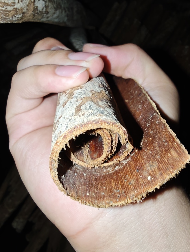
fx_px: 204
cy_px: 104
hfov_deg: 49.8
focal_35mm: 28
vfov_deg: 63.0
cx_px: 100
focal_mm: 2.16
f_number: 2.2
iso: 500
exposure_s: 1/50
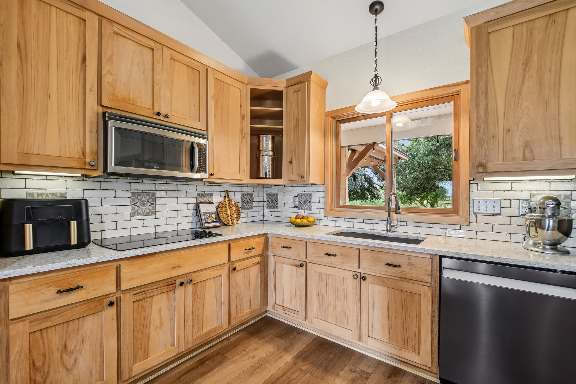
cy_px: 192
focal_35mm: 15
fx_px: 240
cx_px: 288
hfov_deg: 100.4
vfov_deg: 77.3
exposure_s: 1/13
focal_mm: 10
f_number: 8
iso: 400
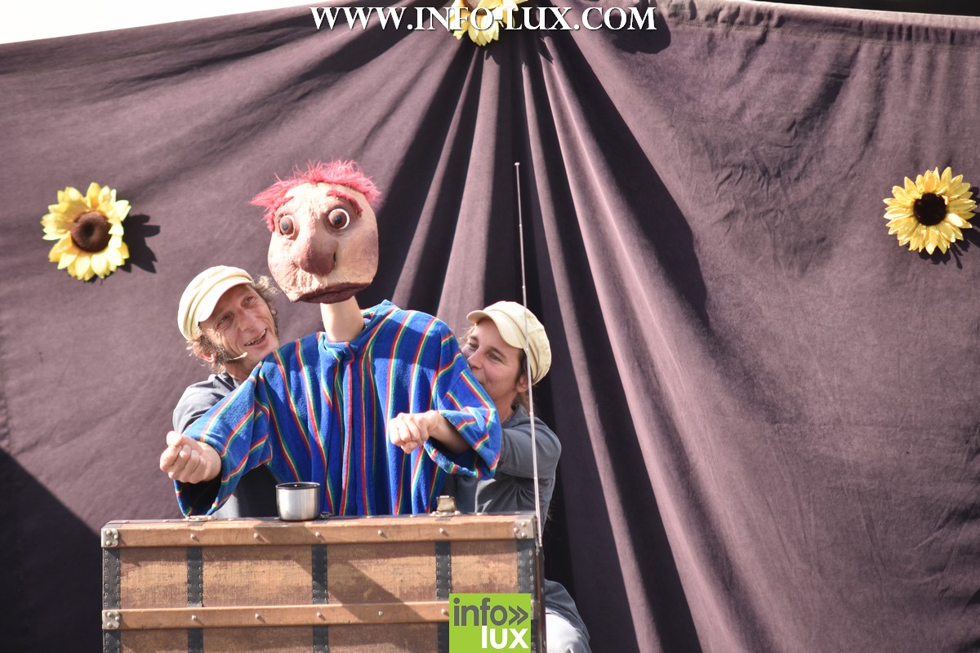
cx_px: 490
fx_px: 6125
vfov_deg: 6.1
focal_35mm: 225
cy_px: 326
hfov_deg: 9.1
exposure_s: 1/1000
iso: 250
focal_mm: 150
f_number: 3.2
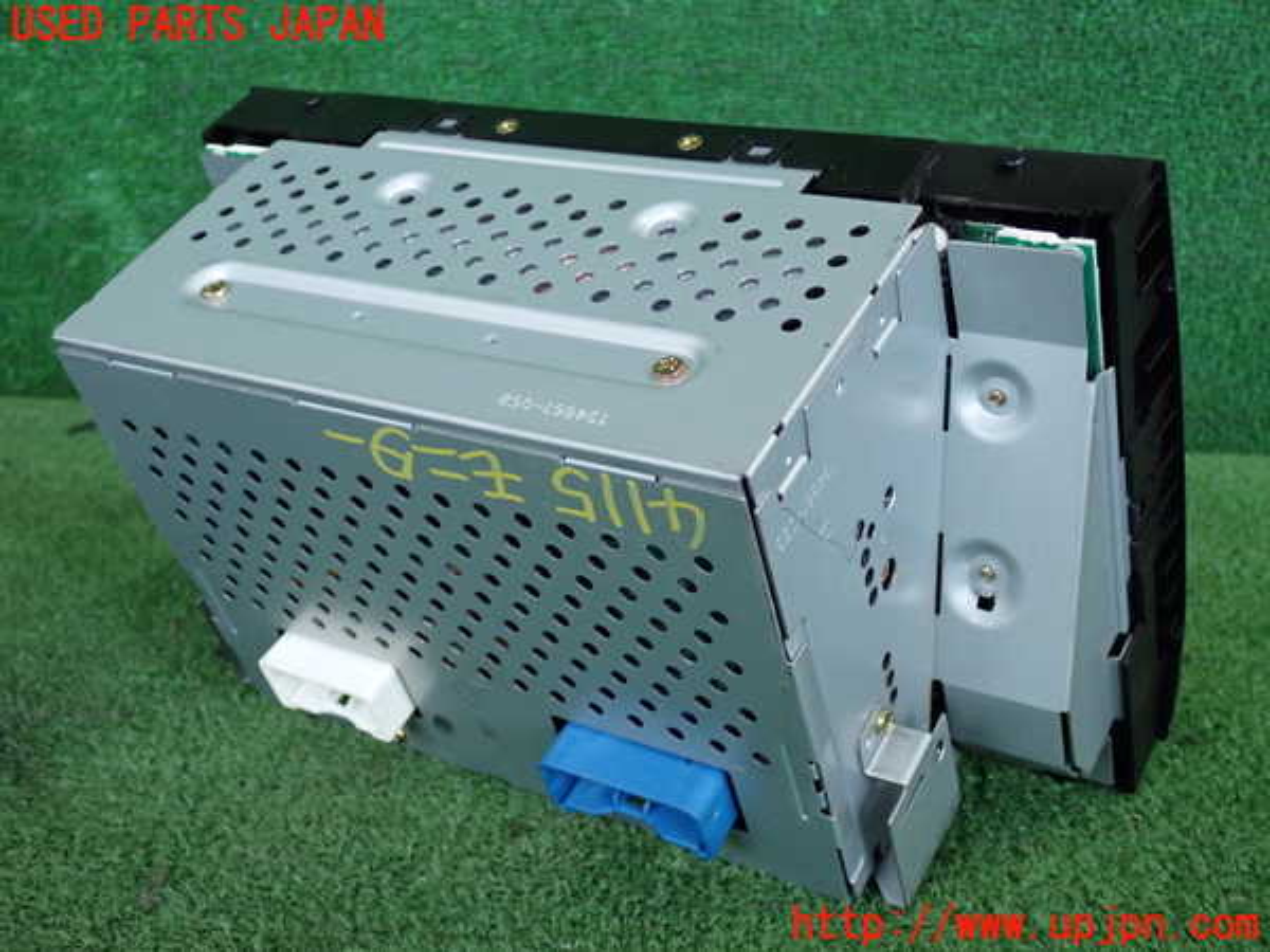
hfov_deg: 42.9
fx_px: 1614
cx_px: 635
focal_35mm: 44
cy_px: 476
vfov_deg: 32.9
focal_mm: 7.84
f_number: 2.9
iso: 500
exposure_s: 1/125
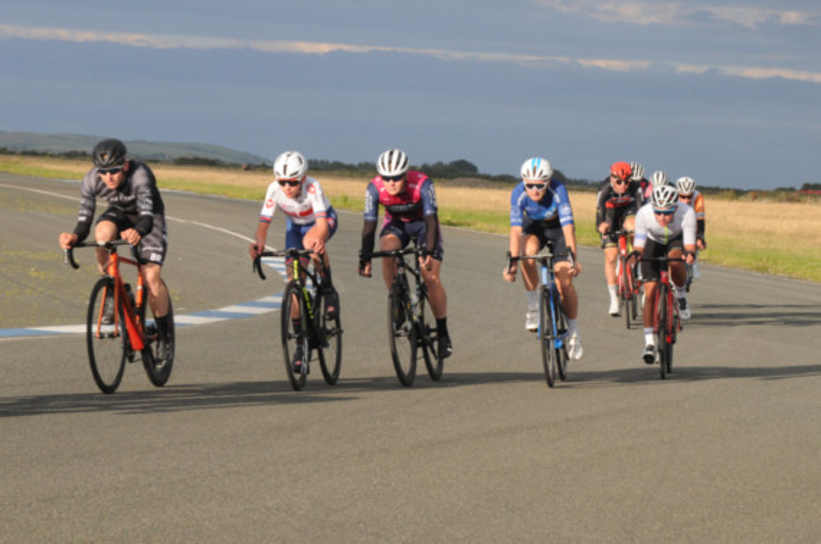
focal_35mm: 168
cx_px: 410
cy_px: 272
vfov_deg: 8.1
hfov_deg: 12.3
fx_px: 3825
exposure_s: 1/400
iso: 640
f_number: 10
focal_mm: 112
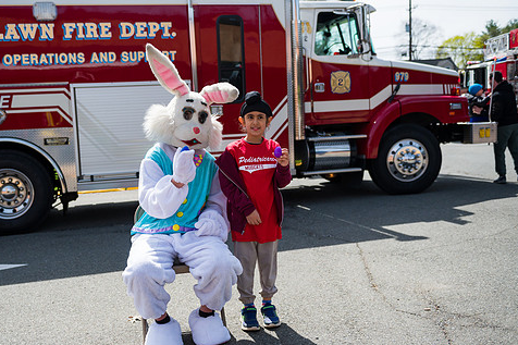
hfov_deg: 49.2
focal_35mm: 39
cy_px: 193
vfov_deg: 34.1
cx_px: 206
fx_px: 561
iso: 200
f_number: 4
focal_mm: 32
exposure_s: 1/3200
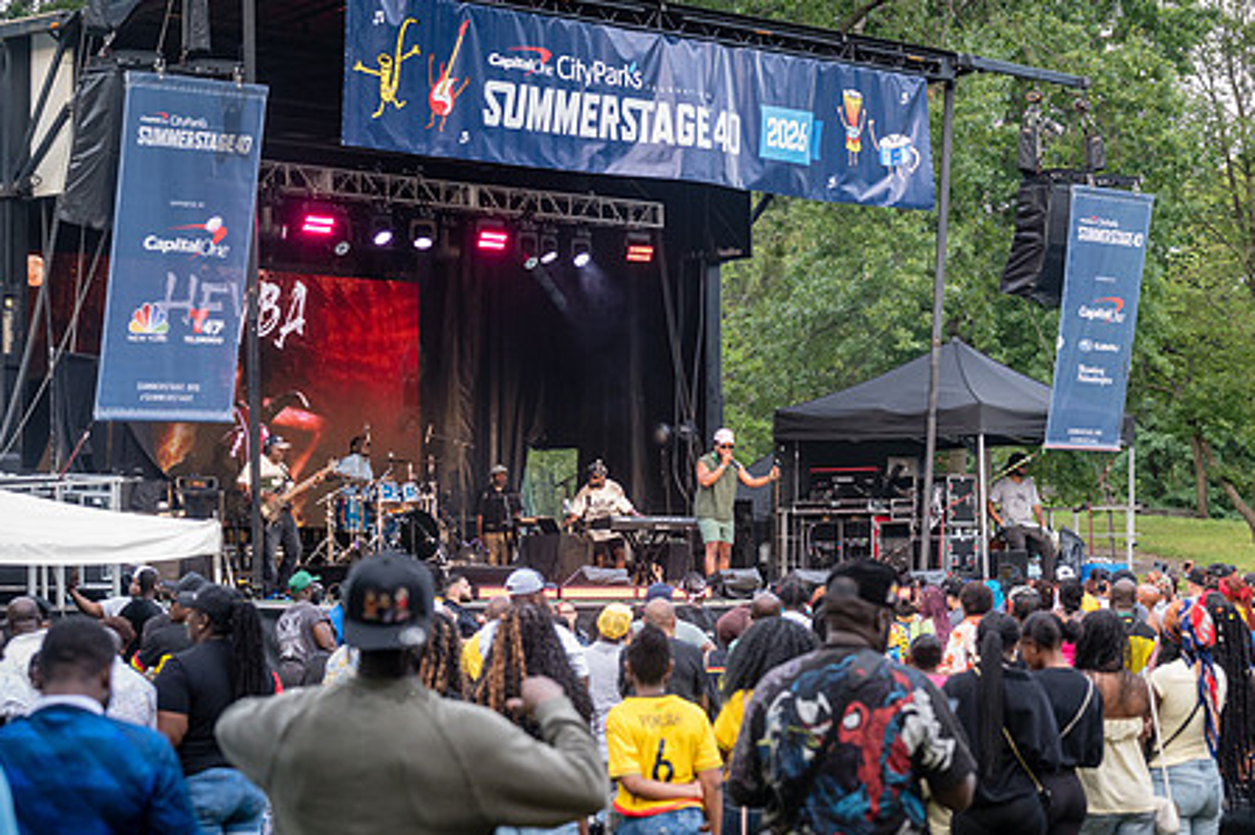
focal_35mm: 95
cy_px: 518
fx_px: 3309
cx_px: 770
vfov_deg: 14.4
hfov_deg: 21.4
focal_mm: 73
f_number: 4
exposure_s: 1/500
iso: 1600
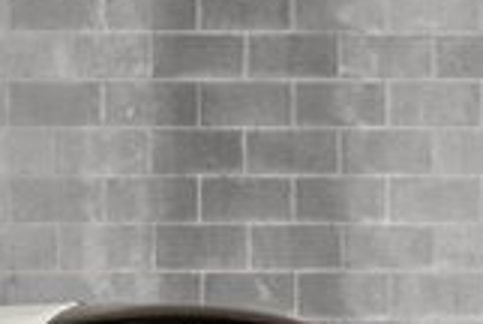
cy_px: 513
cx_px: 226
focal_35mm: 154
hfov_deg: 13.3
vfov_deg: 8.7
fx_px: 2070
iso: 640
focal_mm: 33
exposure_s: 1/160
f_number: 5
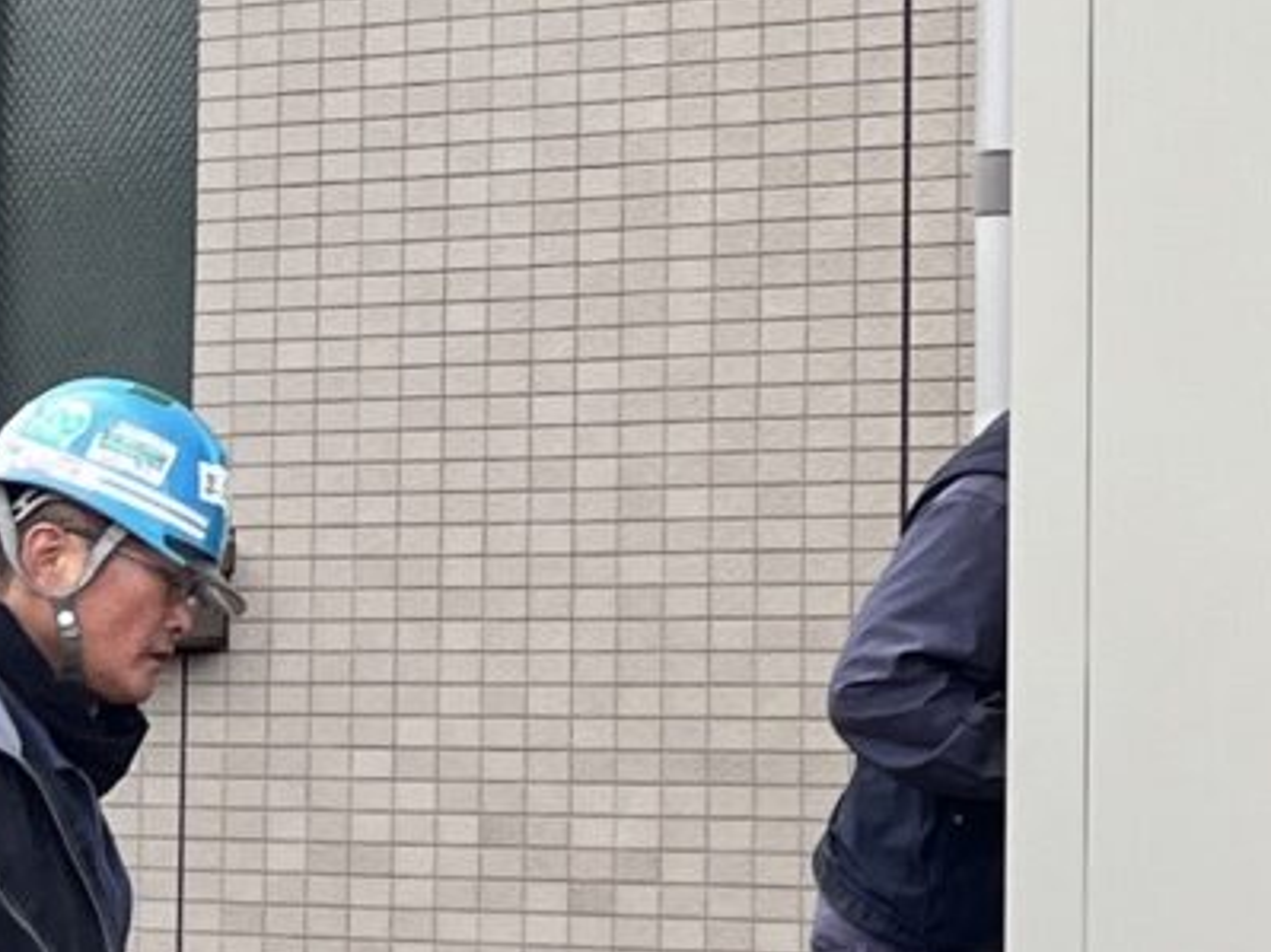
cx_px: 1535
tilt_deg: +5.6
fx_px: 6130
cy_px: 25
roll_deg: -0.3
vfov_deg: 8.8
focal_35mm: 167
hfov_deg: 11.6
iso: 50
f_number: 1.5
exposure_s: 1/1029
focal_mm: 5.7
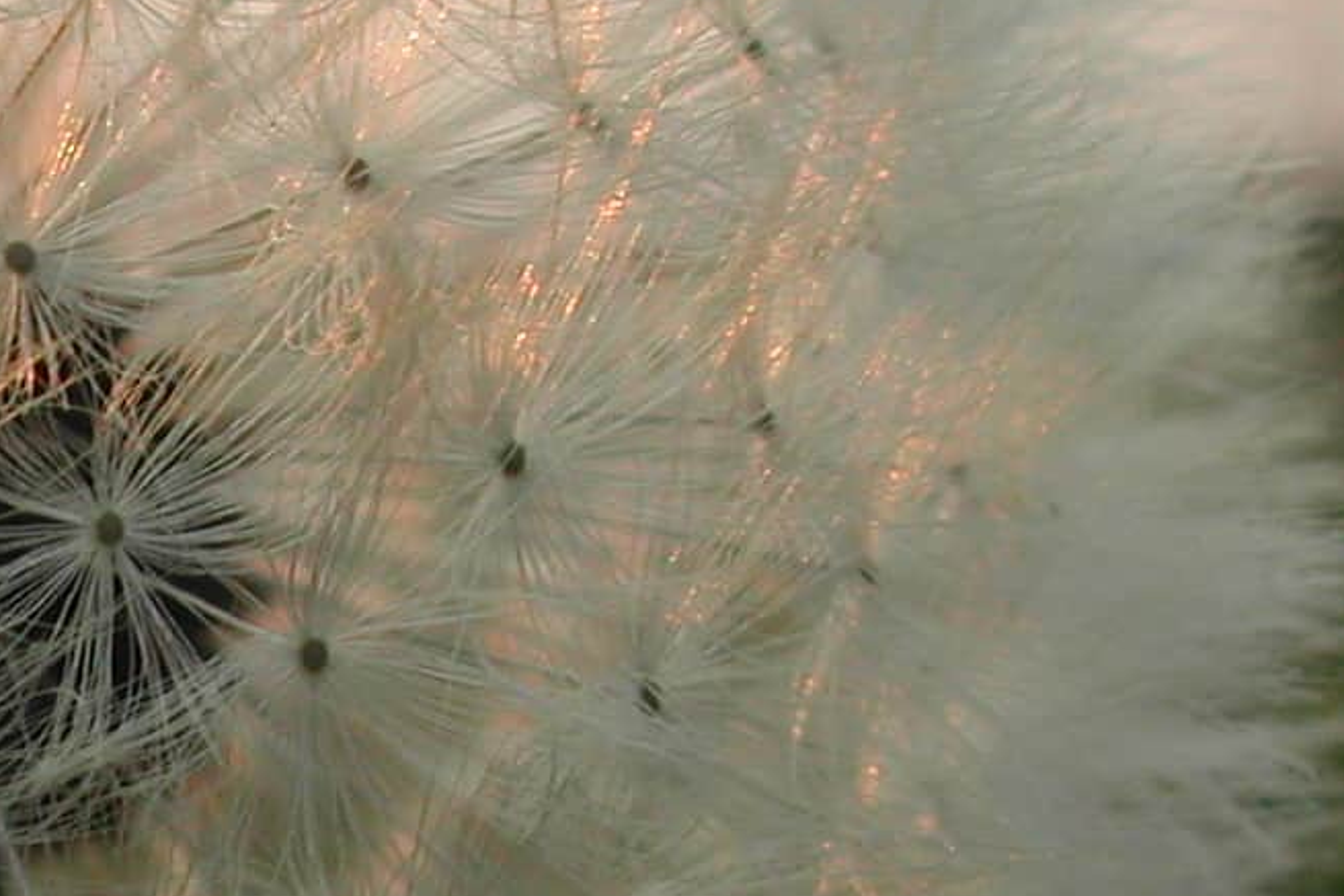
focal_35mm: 169
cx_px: -238
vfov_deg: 8.1
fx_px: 6310
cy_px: 896
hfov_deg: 11.9
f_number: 8.8
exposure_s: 1/105
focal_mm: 11.1
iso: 100
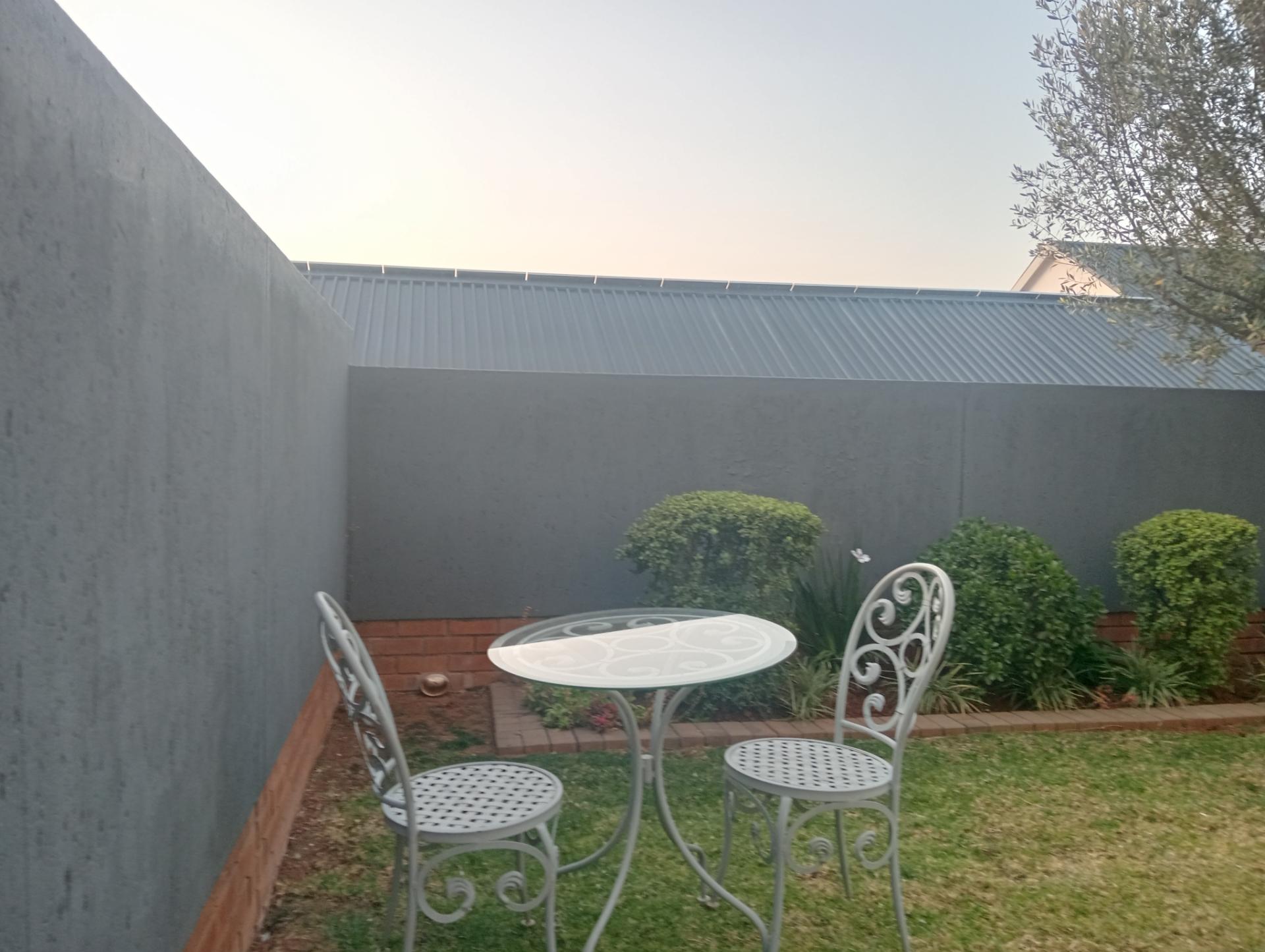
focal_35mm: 28
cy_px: 476
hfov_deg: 63.4
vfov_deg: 49.8
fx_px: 1025
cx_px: 632
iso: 232
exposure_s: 1/33.3
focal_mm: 3.98
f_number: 1.8
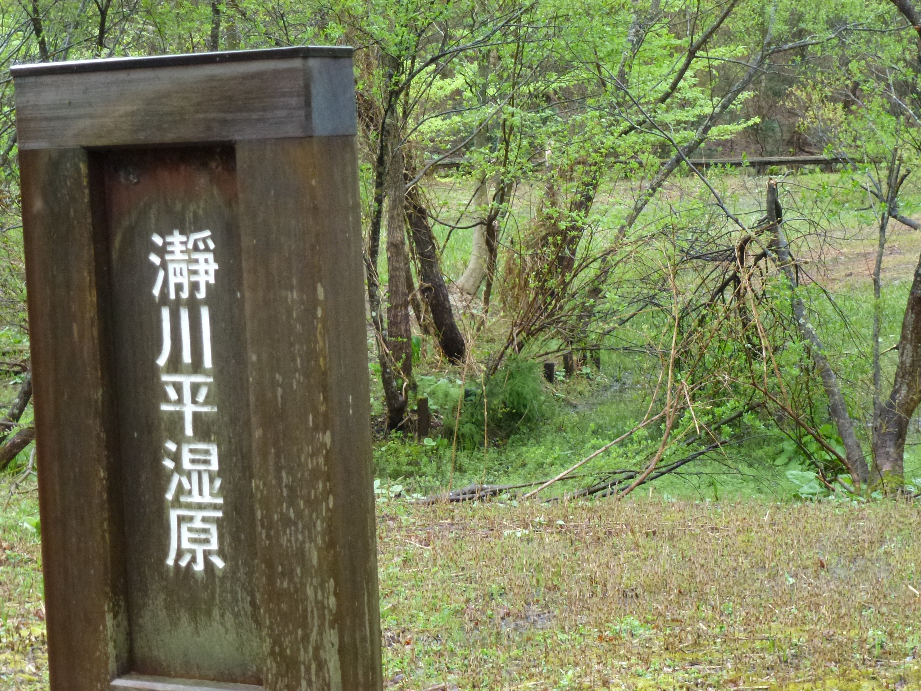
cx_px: 460
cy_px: 346
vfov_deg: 19.4
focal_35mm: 76
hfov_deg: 25.7
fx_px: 2022
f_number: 4.7
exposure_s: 1/40
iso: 400
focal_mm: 13.6
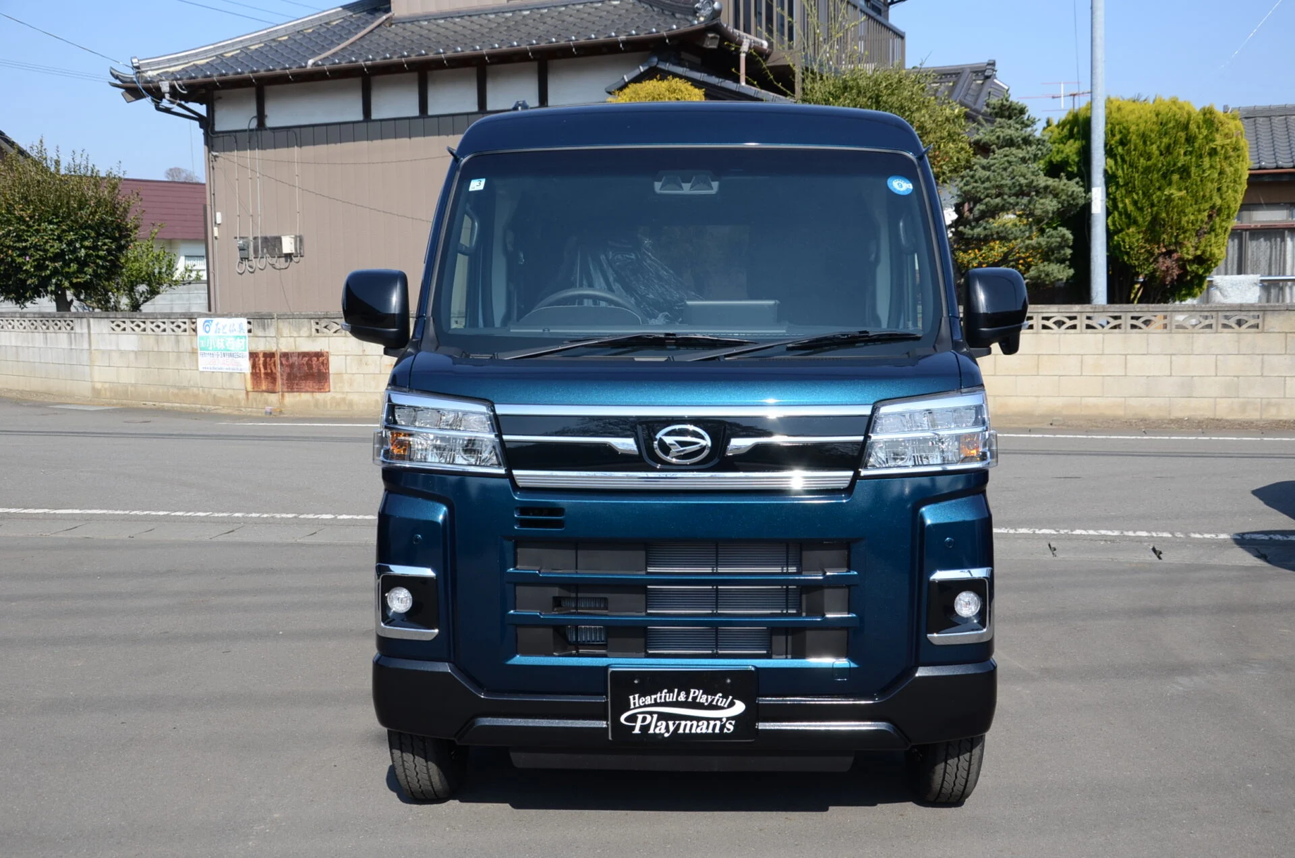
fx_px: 1346
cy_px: 429
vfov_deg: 35.3
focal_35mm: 38
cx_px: 648
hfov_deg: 51.4
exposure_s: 1/320
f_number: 7.1
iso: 100
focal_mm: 25
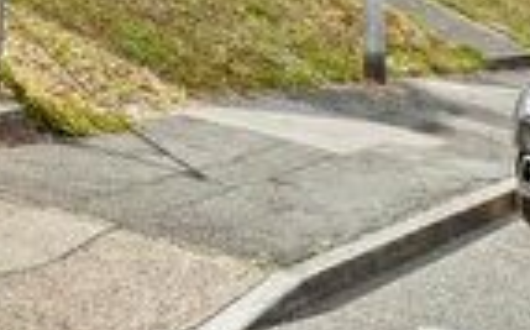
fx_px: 1298
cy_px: -298
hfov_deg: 16.4
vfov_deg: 12.9
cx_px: -589
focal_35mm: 90
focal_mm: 12
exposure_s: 1/400
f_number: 10
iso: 400
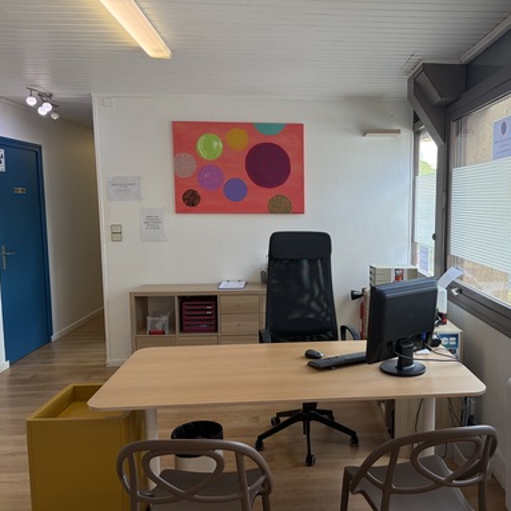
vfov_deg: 52.5
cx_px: 332
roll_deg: +0.7
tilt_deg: -5.4
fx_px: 518
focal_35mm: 31
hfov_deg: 51.7
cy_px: 257
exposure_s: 1/100
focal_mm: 5.96
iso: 40
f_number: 1.6
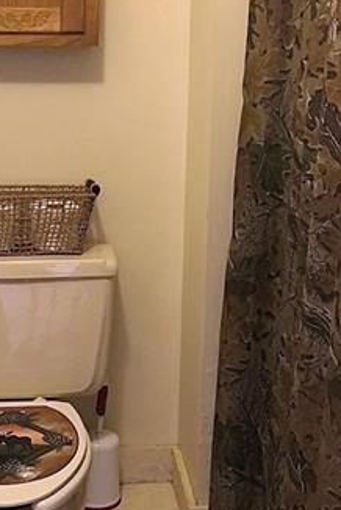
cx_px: 119
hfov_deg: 19.2
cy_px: 194
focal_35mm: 71
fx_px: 1007
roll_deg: -1.6
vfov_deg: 28.3
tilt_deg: -14.1
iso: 200
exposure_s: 1/30
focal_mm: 4.15
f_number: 2.2
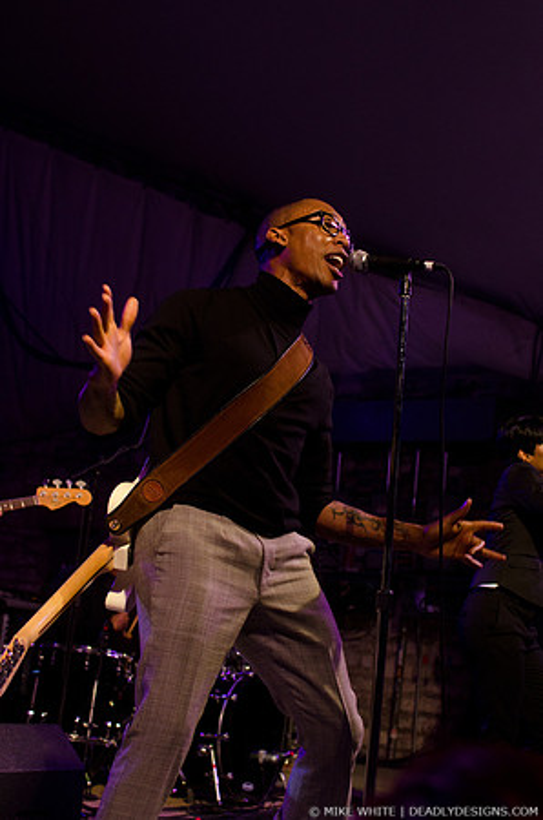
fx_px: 1193
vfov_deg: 37.9
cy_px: 410
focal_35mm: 52
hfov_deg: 25.6
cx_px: 272
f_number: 3.5
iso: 1600
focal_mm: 35
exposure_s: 1/400
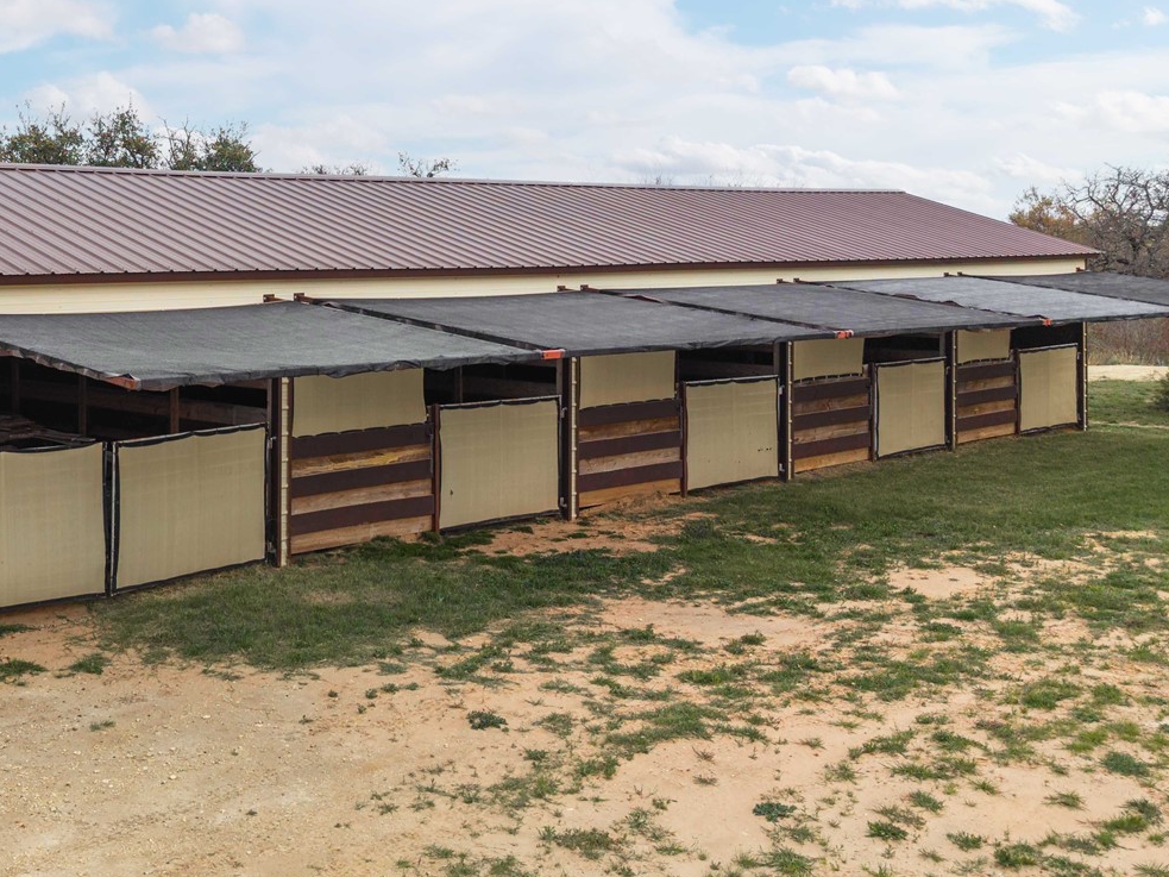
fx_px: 1688
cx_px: 263
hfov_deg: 37.1
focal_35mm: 50
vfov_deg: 28.7
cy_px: 225
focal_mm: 8.67
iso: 110
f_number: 1.8
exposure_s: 1/2000
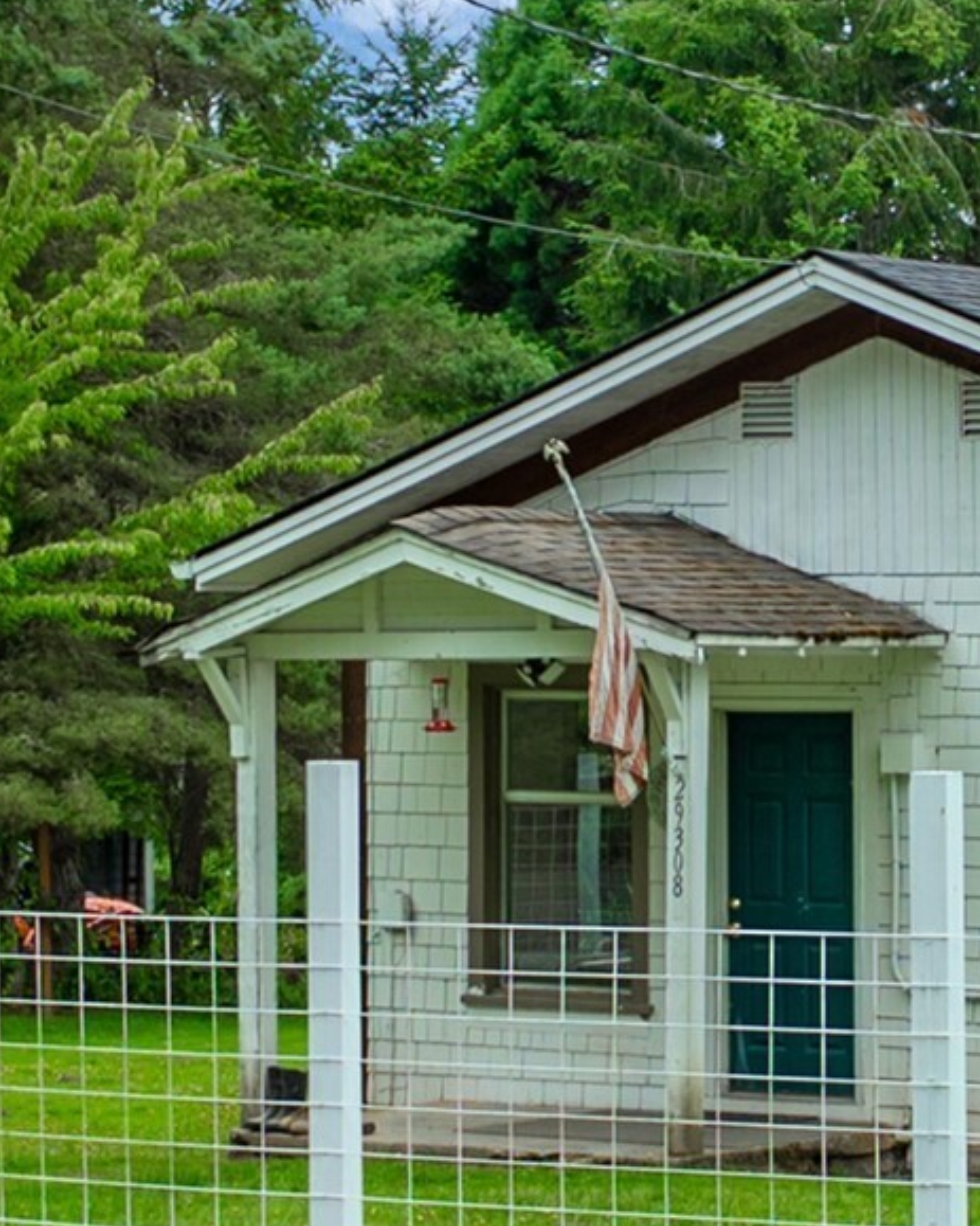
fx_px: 2393
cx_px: 1254
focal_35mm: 66
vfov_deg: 28.7
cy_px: 716
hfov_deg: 21.1
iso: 80
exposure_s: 1/100
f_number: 7.1
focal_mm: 24
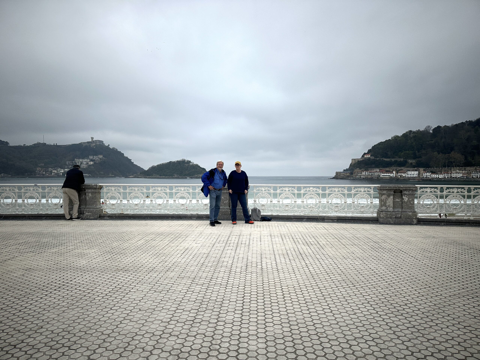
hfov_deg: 71.6
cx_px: 240
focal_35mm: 24
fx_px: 333
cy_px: 180
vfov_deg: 56.8
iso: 80
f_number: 1.78
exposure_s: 1/8197
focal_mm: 6.86
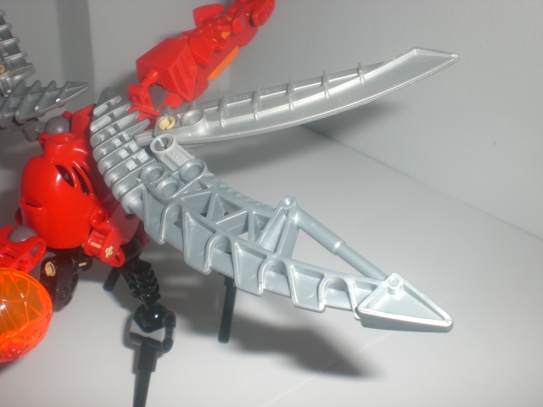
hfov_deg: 49.0
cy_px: 204
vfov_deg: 37.7
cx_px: 272
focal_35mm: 38
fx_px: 596
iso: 50
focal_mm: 6.3
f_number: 4.4
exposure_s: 1/60
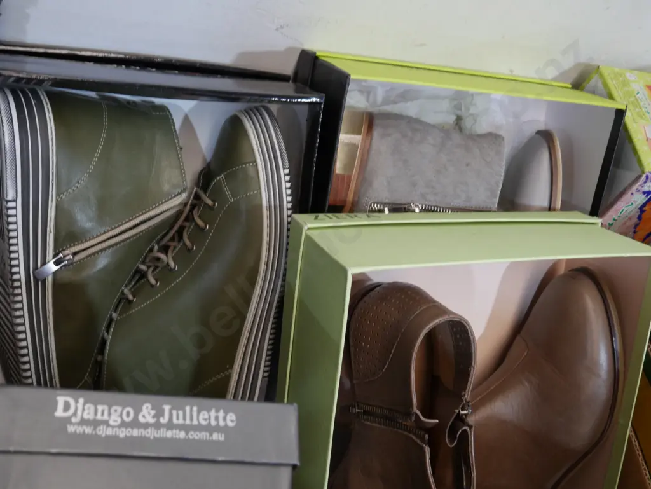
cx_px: 326
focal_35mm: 40
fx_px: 753
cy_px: 244
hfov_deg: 46.8
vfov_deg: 36.0
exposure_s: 1/60
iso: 1250
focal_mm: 20
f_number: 4.5
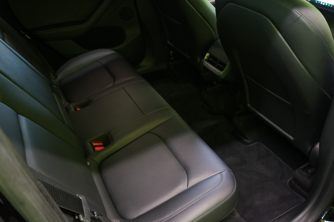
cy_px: 111
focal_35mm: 29
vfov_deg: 45.0
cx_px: 167
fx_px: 269
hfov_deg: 63.7
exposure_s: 1/20
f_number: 4.5
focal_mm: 29
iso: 2500
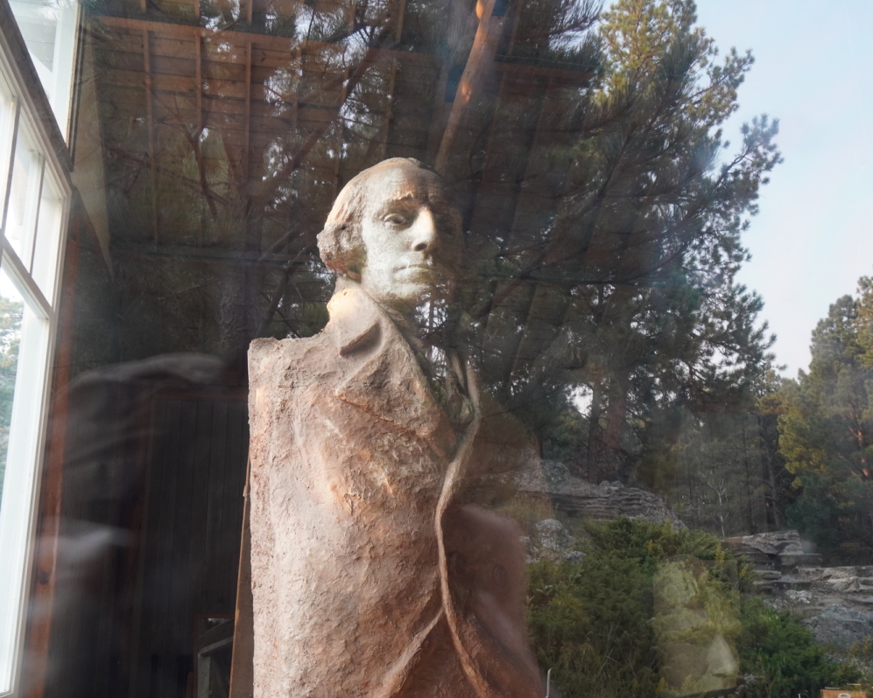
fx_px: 919
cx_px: 475
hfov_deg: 50.7
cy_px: 349
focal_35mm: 36
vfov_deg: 41.6
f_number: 9
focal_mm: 21
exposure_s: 1/40
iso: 800
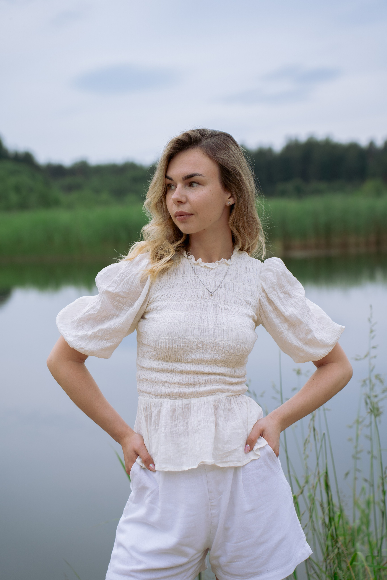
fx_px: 1129
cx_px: 194
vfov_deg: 28.8
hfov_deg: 19.5
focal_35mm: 70
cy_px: 290
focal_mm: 70
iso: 160
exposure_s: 1/400
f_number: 3.5
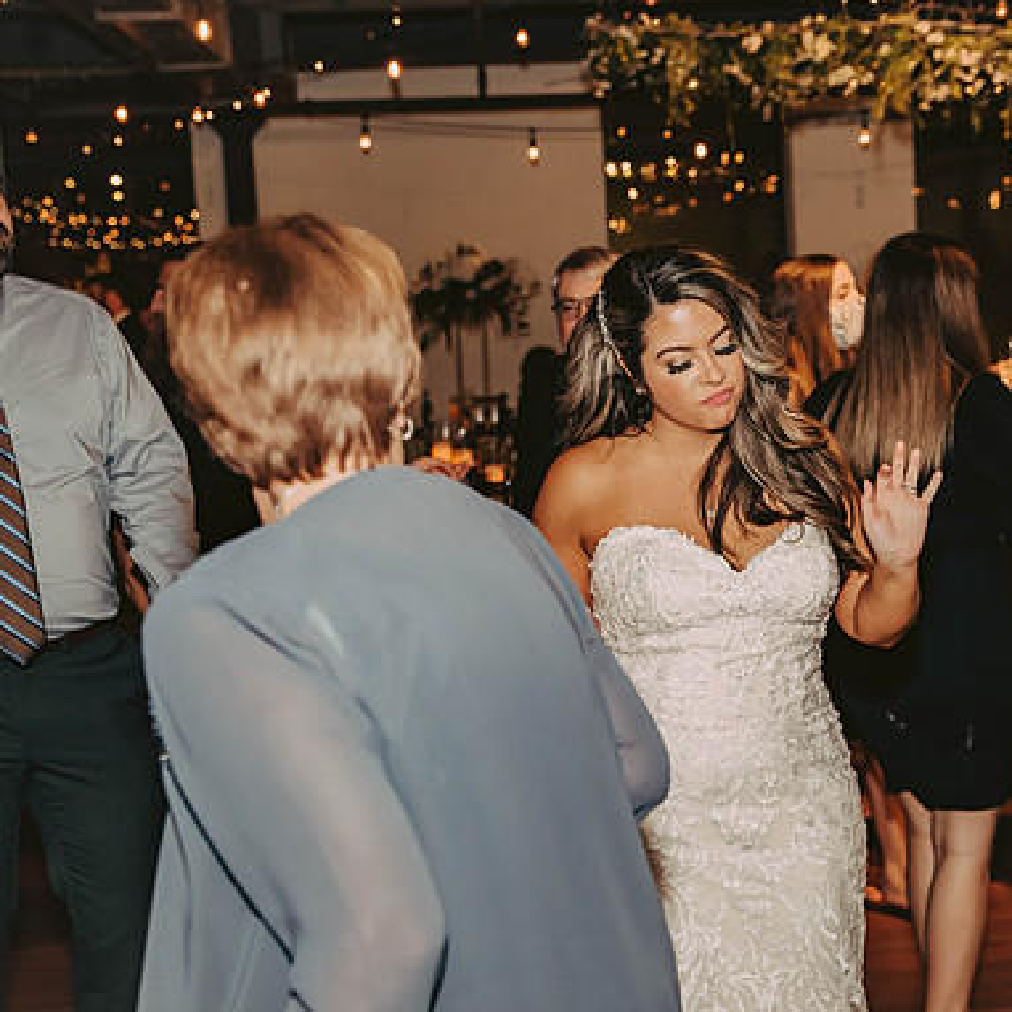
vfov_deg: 27.7
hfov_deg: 27.5
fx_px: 2051
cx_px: 705
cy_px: 510
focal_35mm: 62
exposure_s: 1/125
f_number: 4
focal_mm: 48
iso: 1250
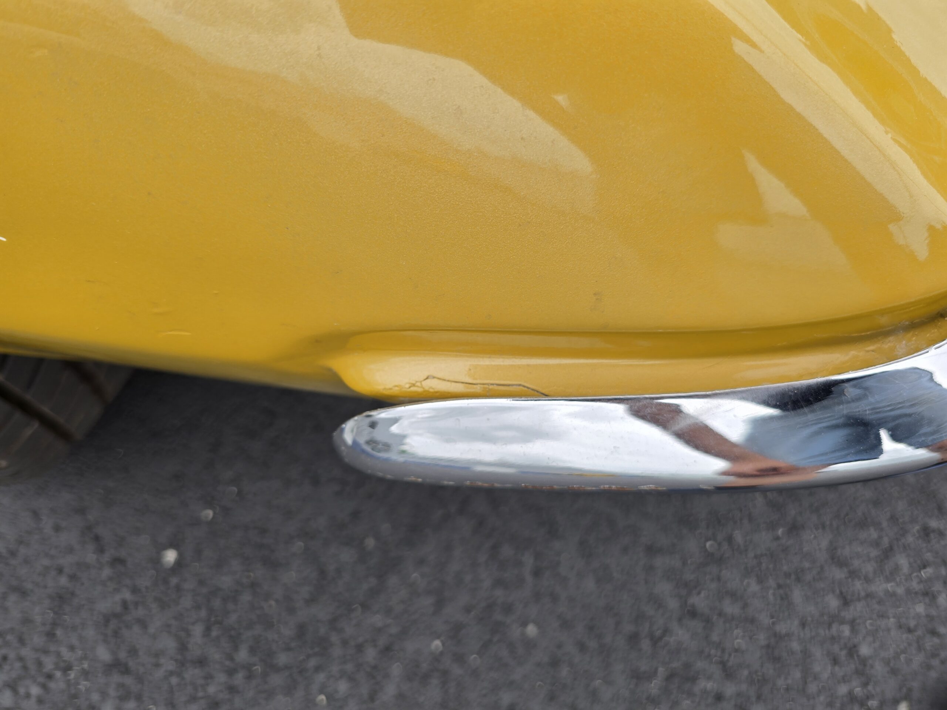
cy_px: 355
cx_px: 474
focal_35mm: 23
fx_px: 629
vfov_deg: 58.9
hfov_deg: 73.9
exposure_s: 1/321
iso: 12
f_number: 1.7
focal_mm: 6.3
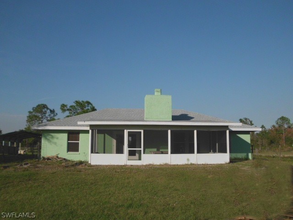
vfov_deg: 49.7
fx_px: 237
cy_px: 110
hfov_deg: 63.4
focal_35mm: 28
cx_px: 146
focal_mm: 5.05
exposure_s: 1/469
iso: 100
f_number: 7.2
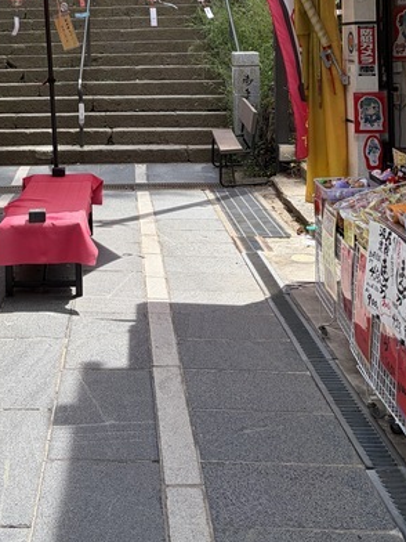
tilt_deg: +2.5
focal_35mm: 53
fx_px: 829
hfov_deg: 26.8
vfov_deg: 33.6
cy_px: 25
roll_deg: +0.5
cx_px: 65
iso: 64
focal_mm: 5.96
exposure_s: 1/2141
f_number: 1.6
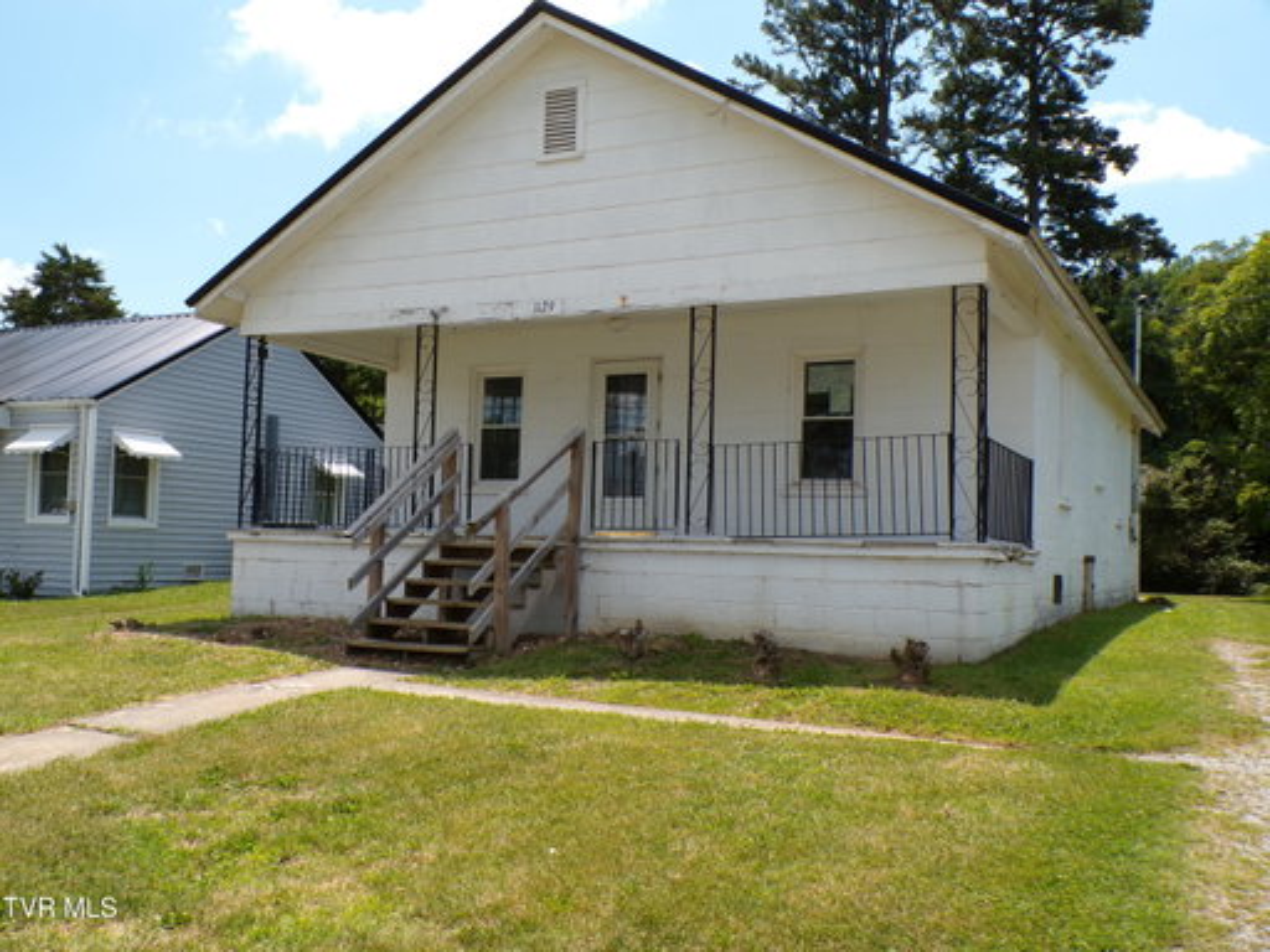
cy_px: 476
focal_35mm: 32
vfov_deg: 44.2
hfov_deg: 56.8
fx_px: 1174
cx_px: 635
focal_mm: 5.8
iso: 100
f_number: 4.8
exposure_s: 1/400
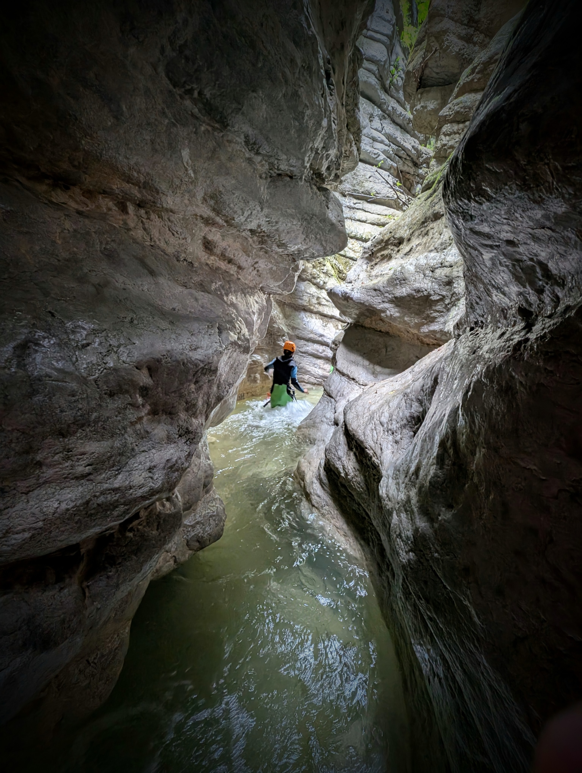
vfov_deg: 106.1
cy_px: 386
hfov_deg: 90.1
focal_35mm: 13
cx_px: 291
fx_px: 291
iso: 180
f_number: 2.2
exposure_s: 1/23.8
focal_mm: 1.95
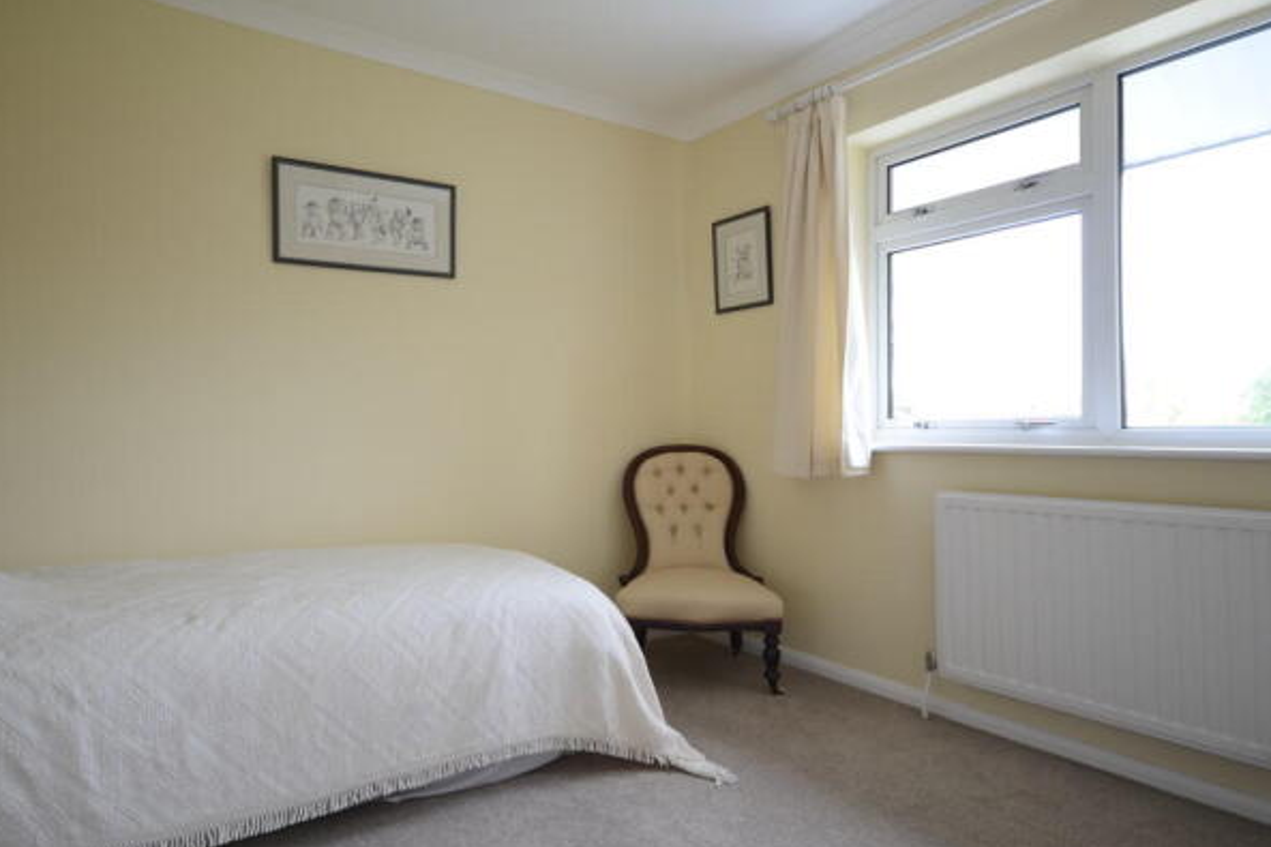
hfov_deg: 79.6
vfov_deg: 58.2
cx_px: 584
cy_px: 417
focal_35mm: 22
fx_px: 761
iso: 250
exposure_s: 1/30
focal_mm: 13
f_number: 4.5
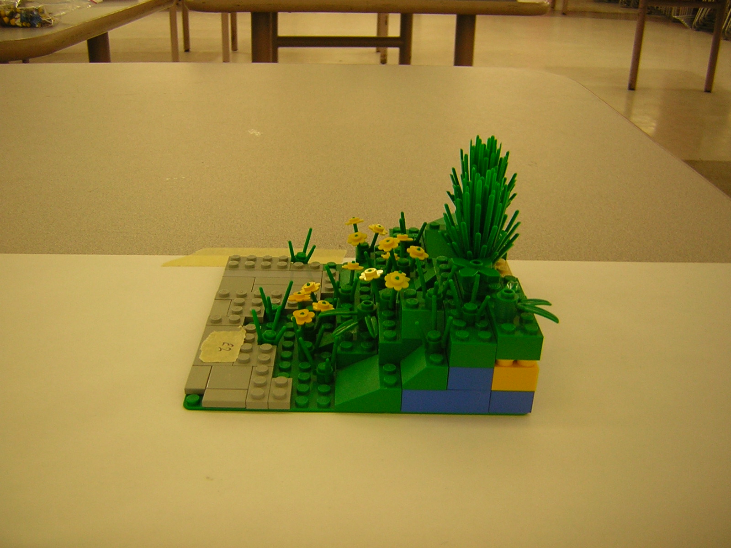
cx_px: 366
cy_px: 274
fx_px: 760
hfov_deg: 51.4
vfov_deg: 39.7
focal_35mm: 36
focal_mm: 4.7
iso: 50
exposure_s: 1/8.8
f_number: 2.6
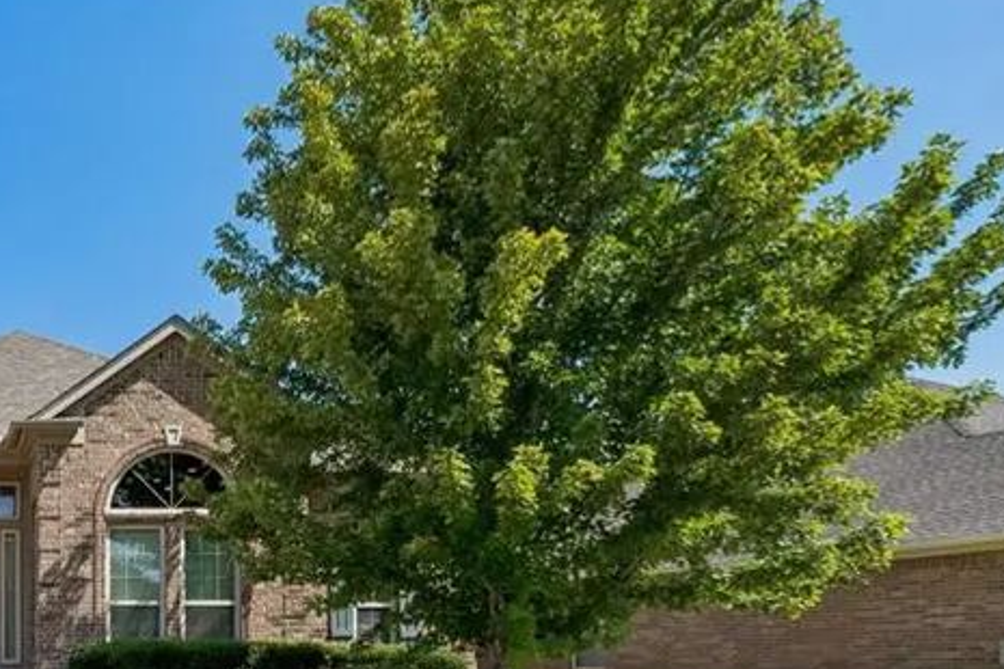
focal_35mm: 33
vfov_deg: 35.9
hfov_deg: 46.8
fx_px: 920
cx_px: -19
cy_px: 674
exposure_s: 1/640
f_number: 10
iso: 200
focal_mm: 10
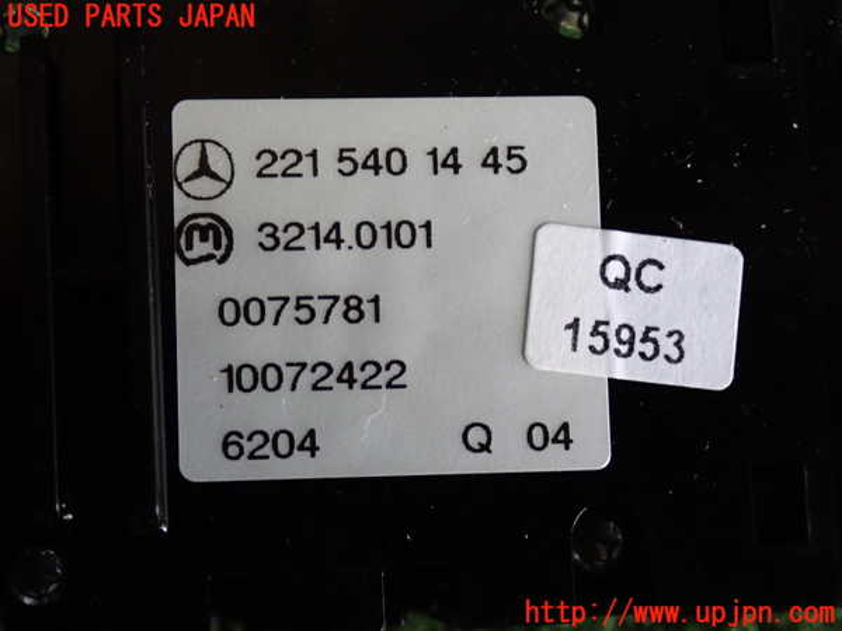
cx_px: 421
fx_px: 1873
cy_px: 316
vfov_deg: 19.1
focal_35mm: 77
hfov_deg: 25.3
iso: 500
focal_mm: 13.65
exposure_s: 1/80
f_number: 4.1
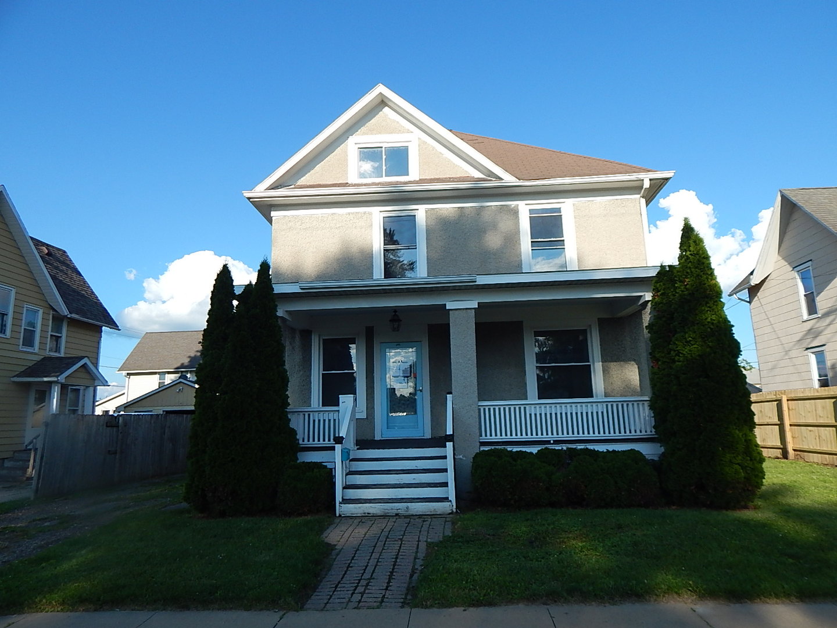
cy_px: 314
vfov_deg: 61.1
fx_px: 532
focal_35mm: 22
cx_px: 418
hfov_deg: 76.4
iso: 125
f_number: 3
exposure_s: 1/1250
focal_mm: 4
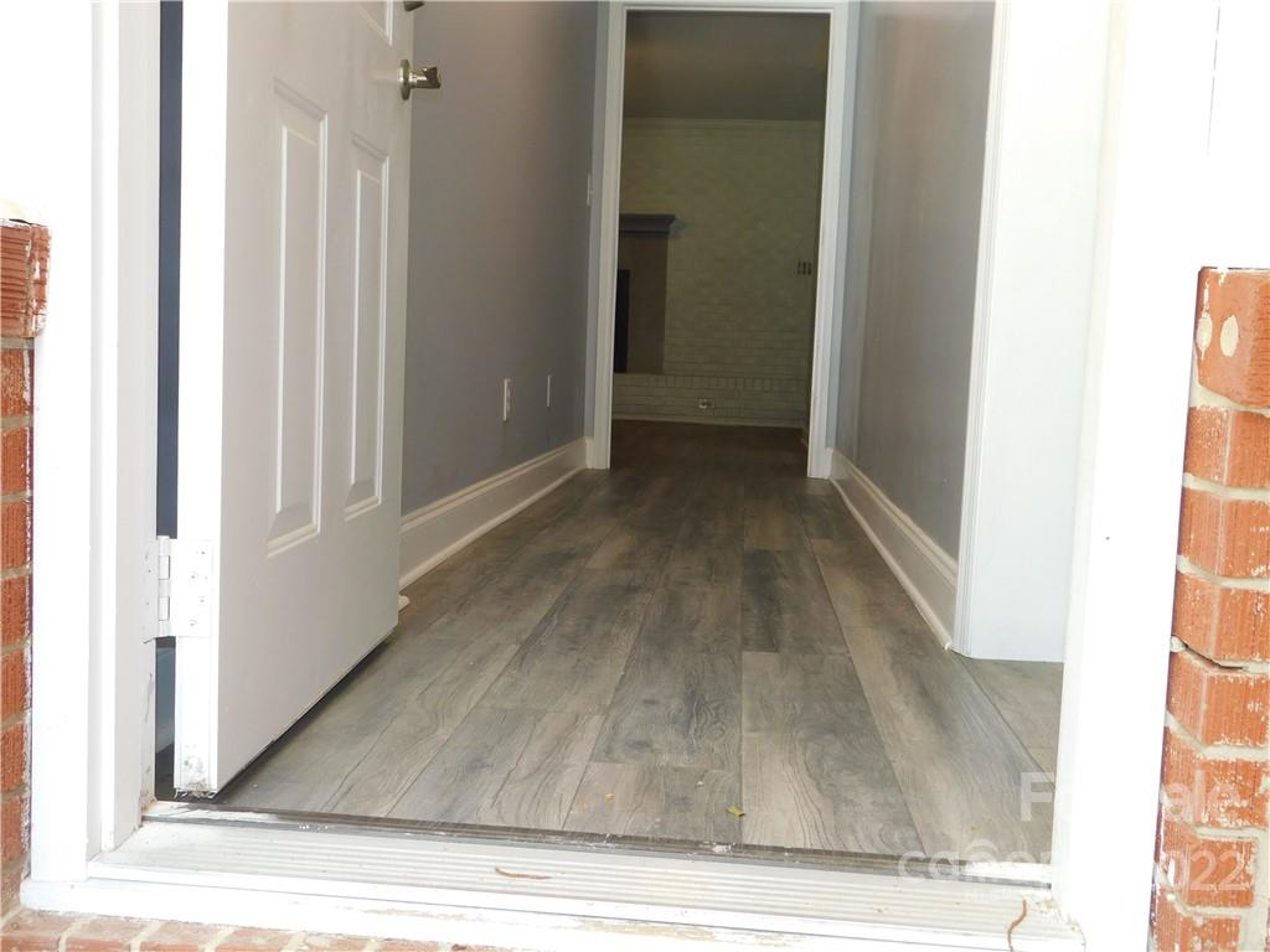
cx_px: 635
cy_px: 476
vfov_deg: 39.7
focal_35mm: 36
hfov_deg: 51.4
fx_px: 1321
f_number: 3.5
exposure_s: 1/30
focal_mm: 6.3
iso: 140
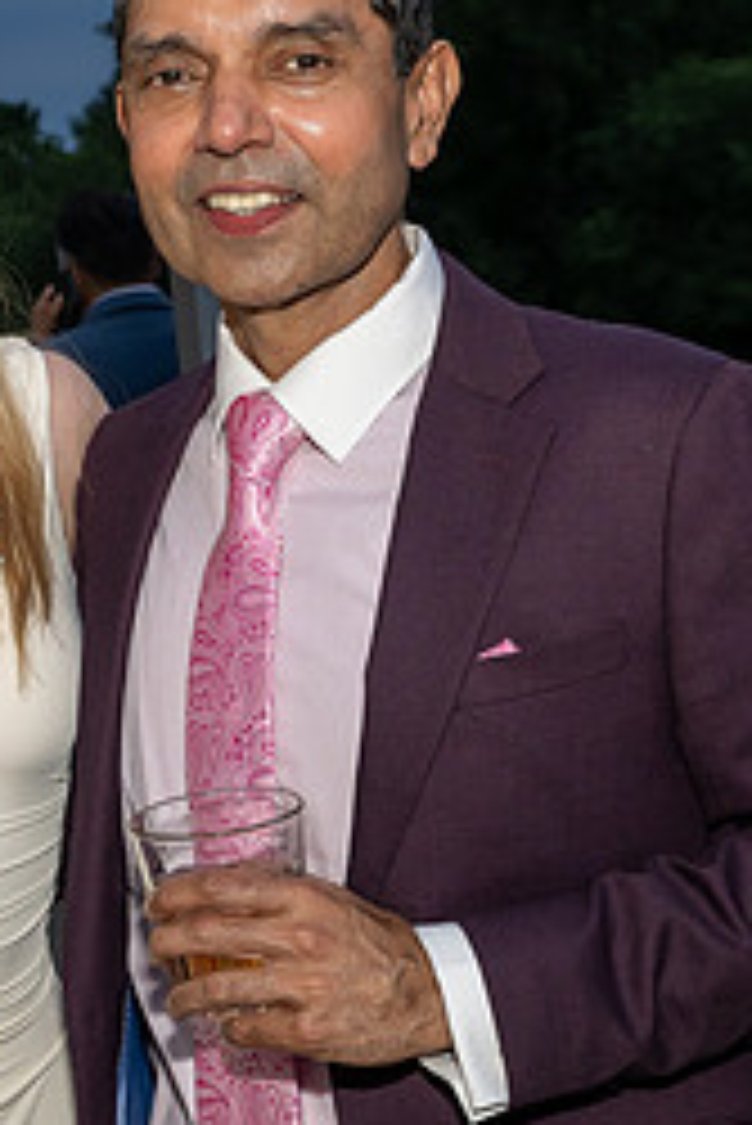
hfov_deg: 11.7
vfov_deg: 17.9
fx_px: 3567
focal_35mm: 114
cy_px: 617
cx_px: -236
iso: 800
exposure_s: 1/250
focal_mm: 40
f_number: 8
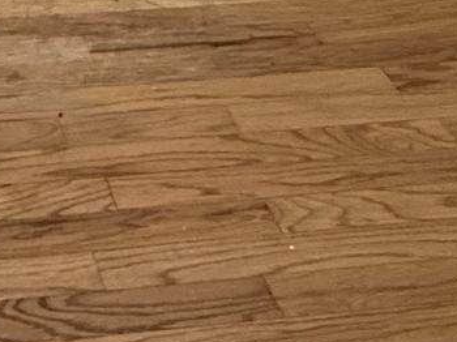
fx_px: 1082
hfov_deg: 22.0
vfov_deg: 15.8
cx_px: -101
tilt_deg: -22.9
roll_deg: -0.2
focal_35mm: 82
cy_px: -236
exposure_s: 1/60
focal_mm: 2.22
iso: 400
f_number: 2.2
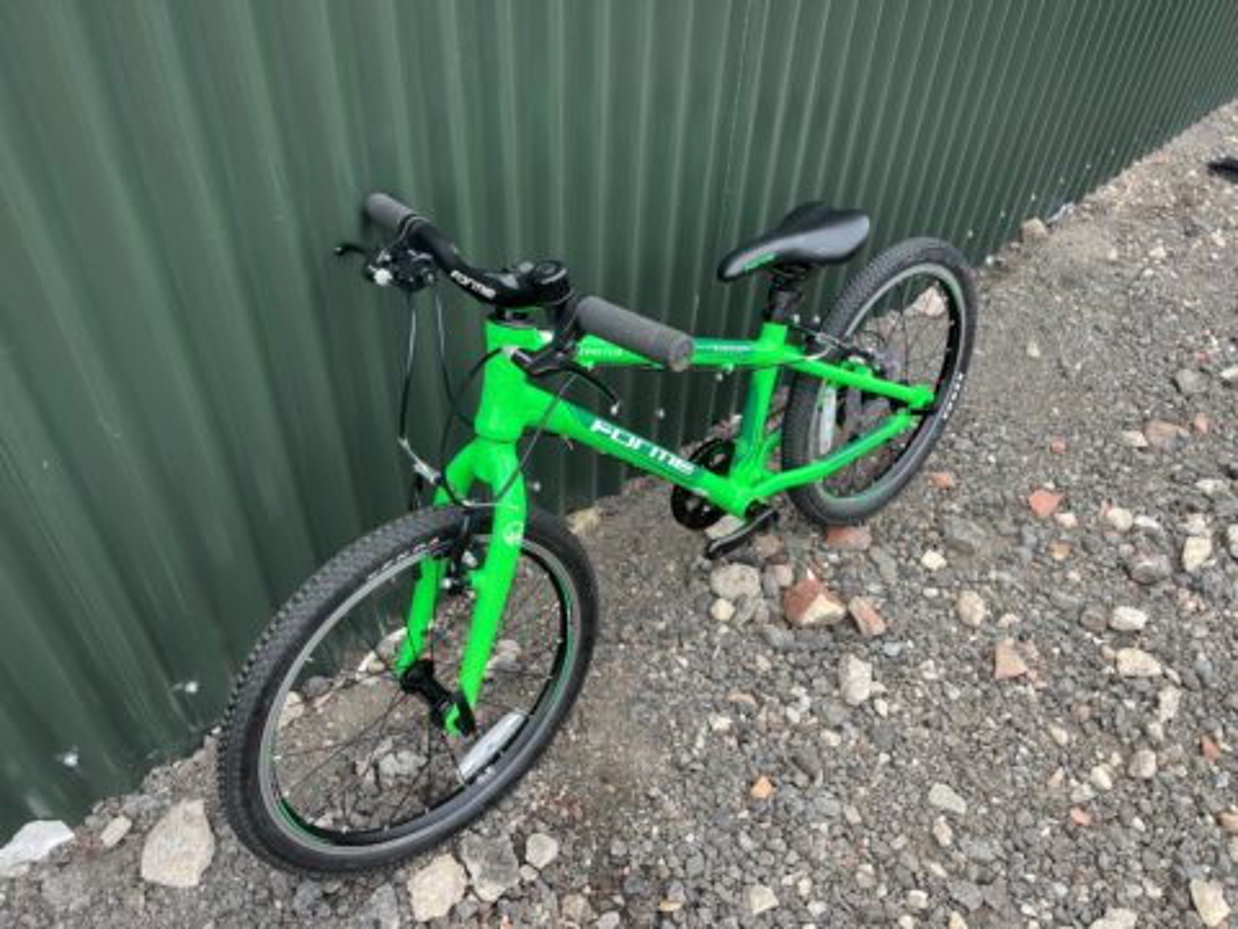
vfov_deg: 53.1
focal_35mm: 26
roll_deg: -3.1
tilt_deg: -40.8
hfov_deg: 67.3
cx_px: 619
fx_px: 930
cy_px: 464
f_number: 1.6
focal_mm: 5.1
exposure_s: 1/260
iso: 40
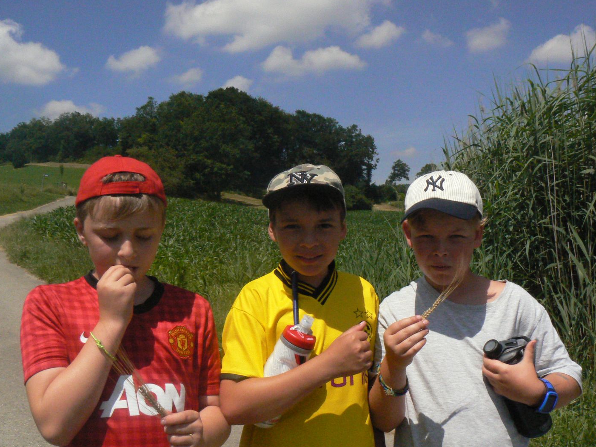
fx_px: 637
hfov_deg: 50.1
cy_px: 219
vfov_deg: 38.7
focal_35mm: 37
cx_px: 290
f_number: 8
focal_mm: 6
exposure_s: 1/1600
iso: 400
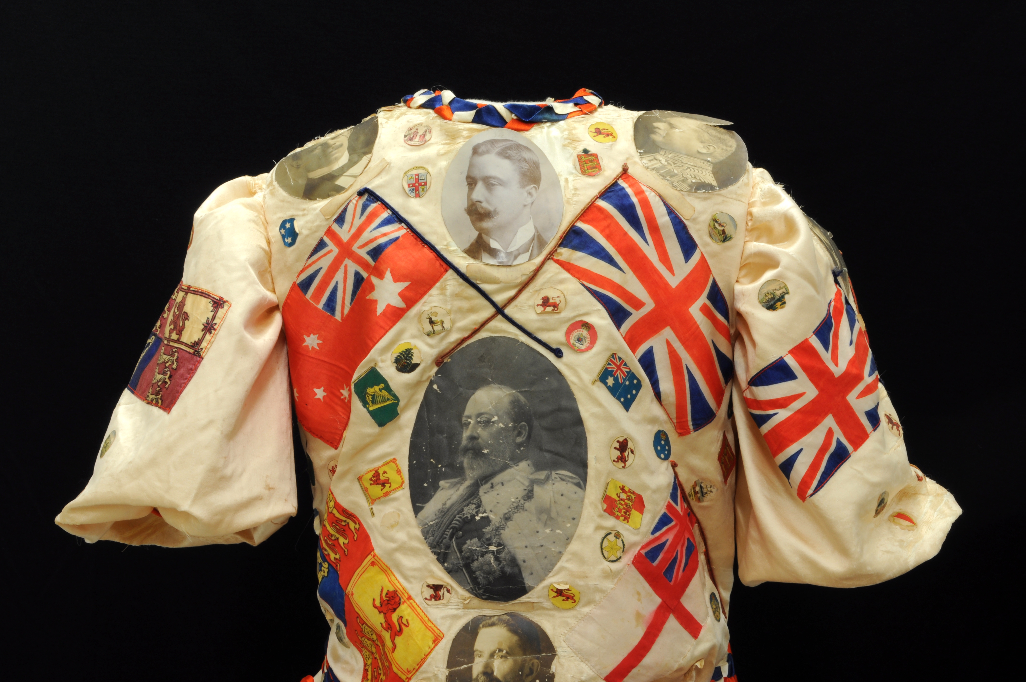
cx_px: 513
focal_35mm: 54
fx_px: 1537
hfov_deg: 36.9
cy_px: 341
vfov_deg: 25.0
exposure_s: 8
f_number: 25
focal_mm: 36
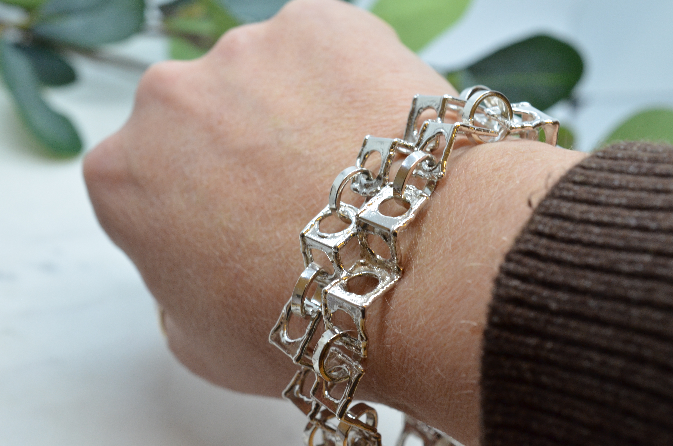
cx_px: 336
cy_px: 223
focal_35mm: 60
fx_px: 1119
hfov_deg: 33.5
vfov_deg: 22.5
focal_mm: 40
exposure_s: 1/125
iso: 1000
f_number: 9
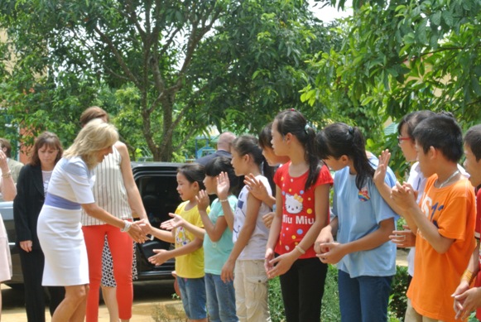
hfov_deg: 27.3
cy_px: 161
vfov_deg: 18.5
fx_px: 990
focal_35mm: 74
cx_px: 240
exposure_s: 1/125
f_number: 5.6
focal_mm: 27.5
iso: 400
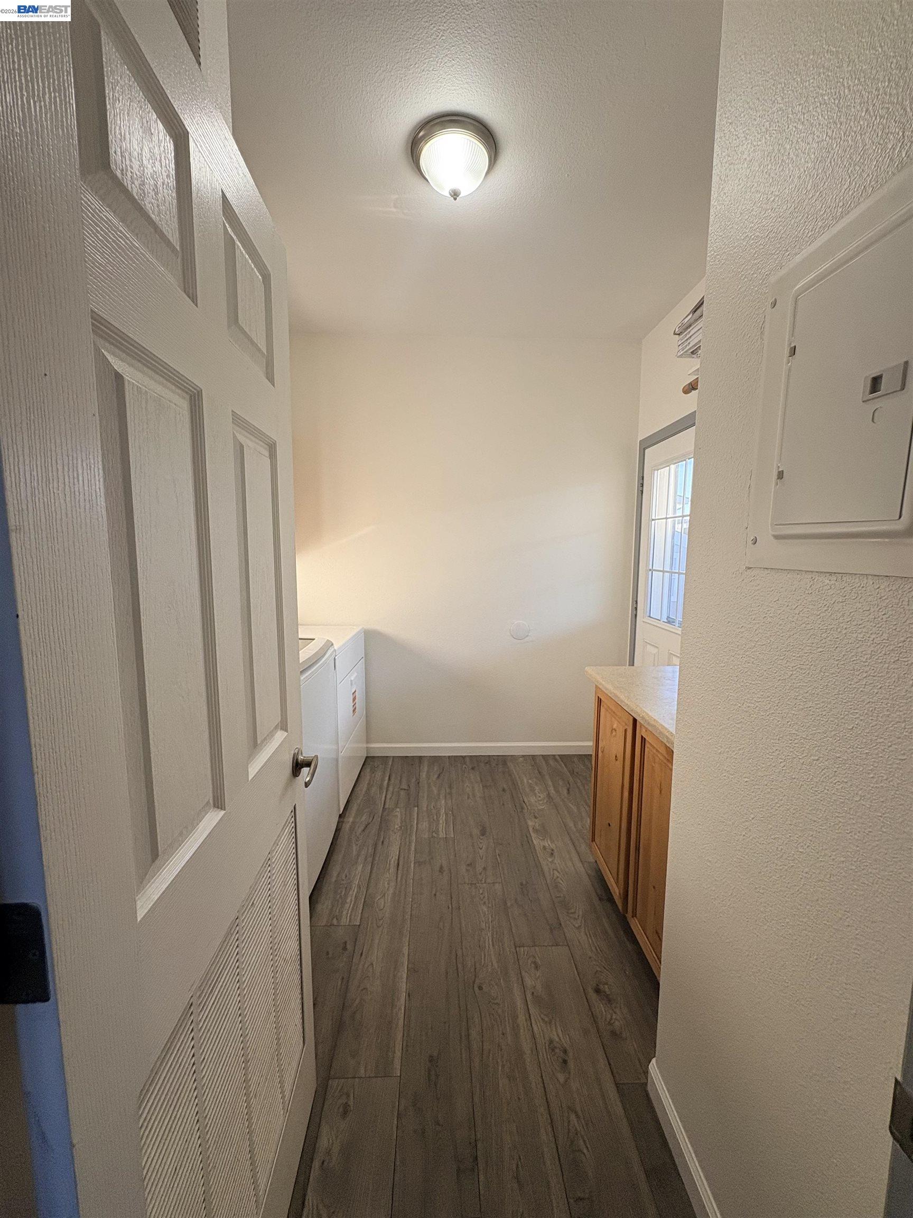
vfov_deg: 102.1
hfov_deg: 85.7
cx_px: 456
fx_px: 492
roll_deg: -1.1
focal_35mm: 14
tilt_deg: -6.0
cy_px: 609
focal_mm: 2.22
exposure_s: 1/99
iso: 100
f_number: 2.2
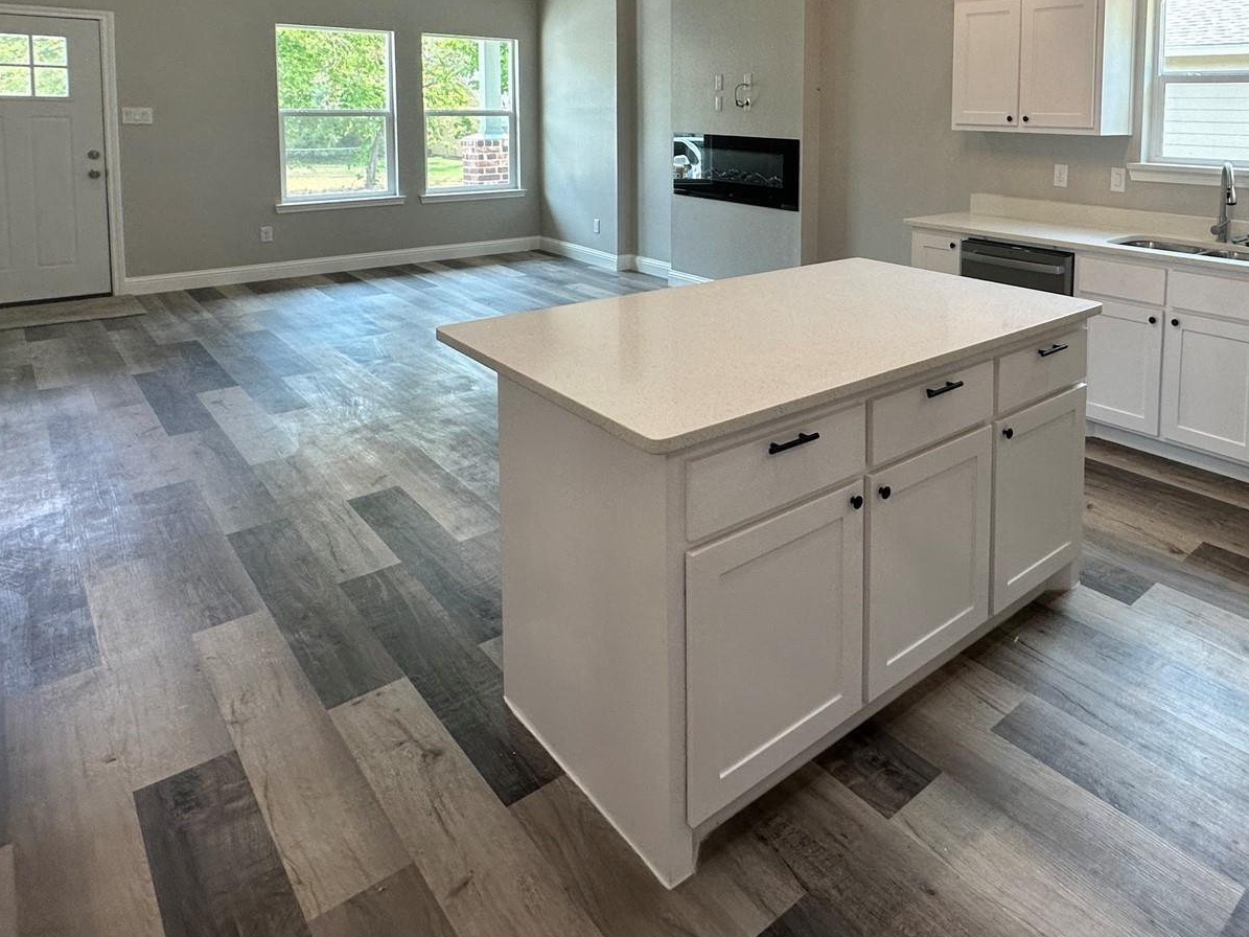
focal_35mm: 24
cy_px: 173
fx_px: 866
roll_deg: -0.9
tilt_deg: -2.5
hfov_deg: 68.6
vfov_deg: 52.7
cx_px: 877
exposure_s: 1/120
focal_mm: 2.22
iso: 100
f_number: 2.2
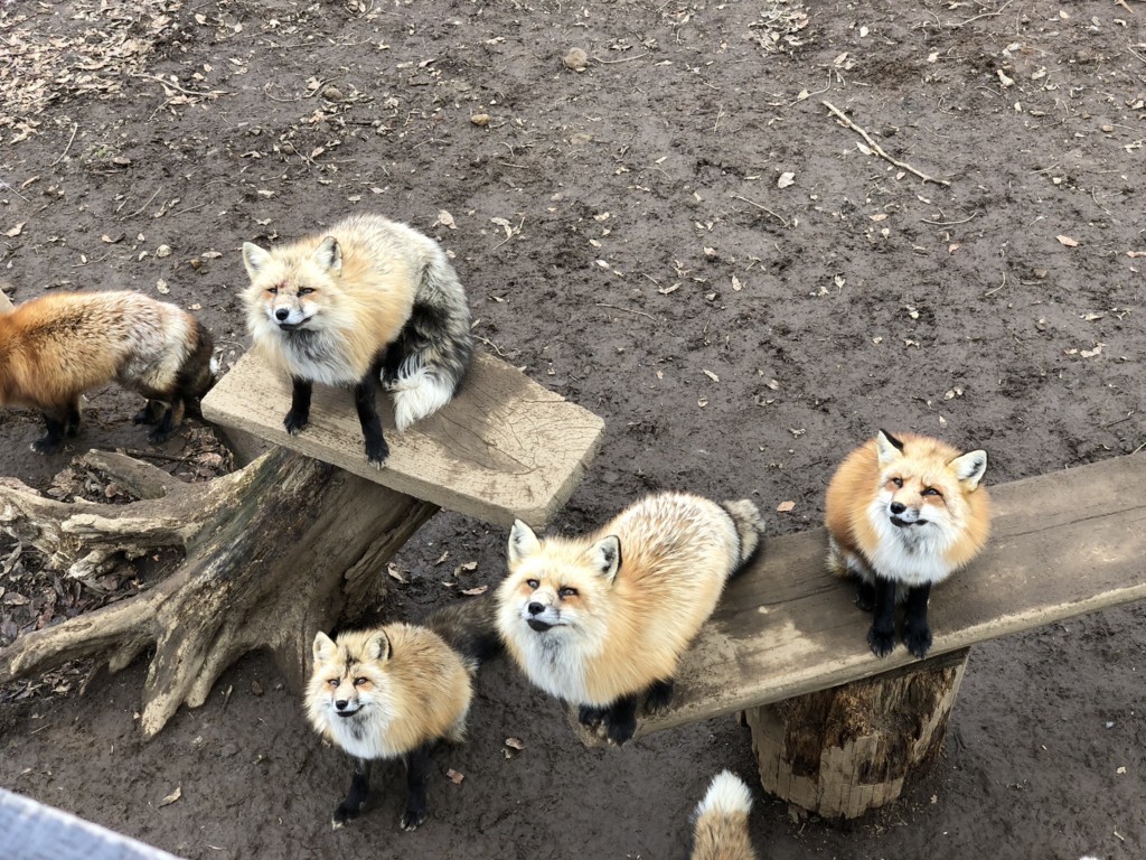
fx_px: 1722
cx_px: 573
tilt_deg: -45.4
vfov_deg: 28.0
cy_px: 430
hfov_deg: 36.8
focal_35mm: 52
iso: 20
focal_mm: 6
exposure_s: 1/120
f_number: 2.4
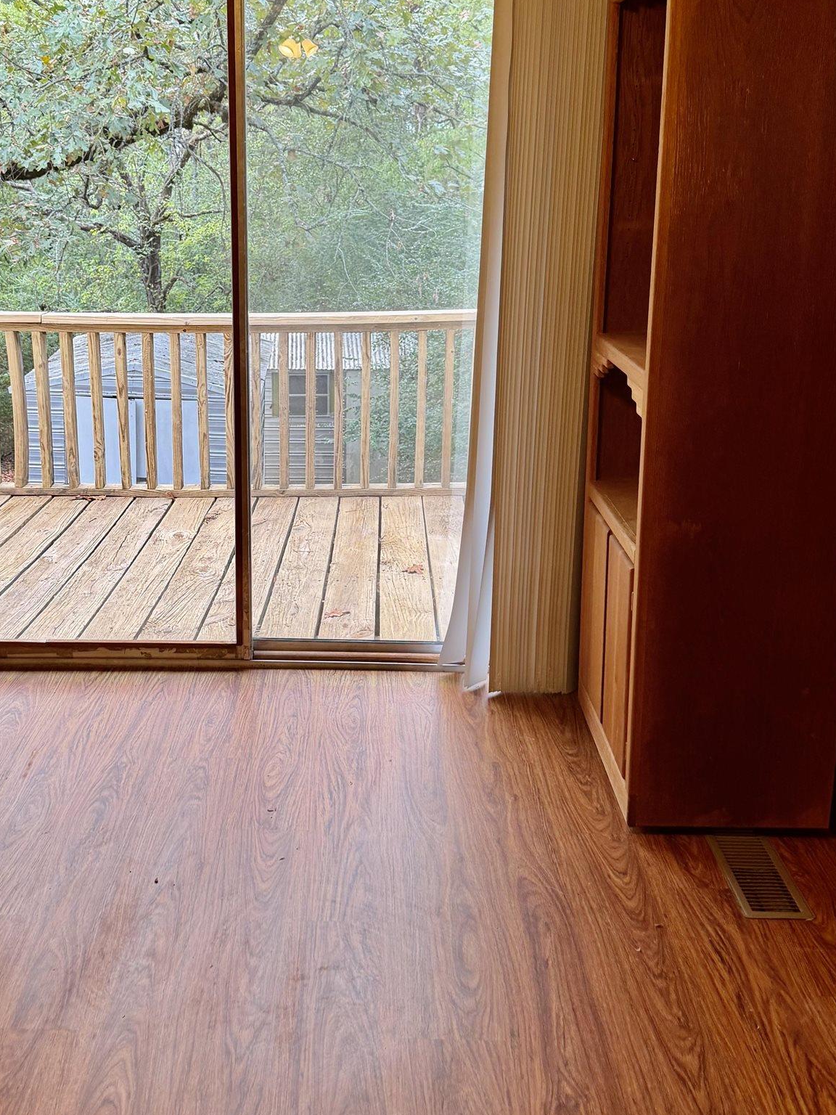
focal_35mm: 36
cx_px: 323
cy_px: 445
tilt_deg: -15.8
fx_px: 1159
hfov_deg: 39.4
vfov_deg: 51.0
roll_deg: +0.9
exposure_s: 1/120
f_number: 1.78
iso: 125
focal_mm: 6.76
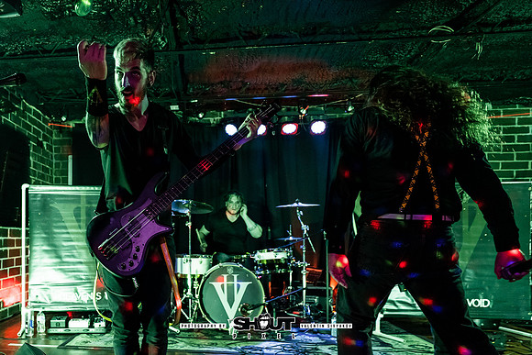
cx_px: 155
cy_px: 229
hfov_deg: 59.9
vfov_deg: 43.4
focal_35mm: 30
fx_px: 441
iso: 1000
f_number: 2.8
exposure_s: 1/200
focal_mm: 20.3
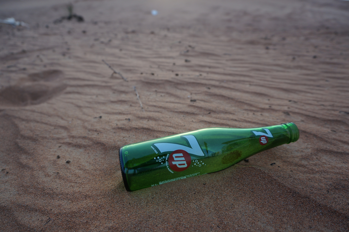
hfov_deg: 70.5
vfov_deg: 50.3
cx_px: 174
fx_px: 247
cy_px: 116
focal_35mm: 26
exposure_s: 1/160
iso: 125
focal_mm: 17
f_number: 4
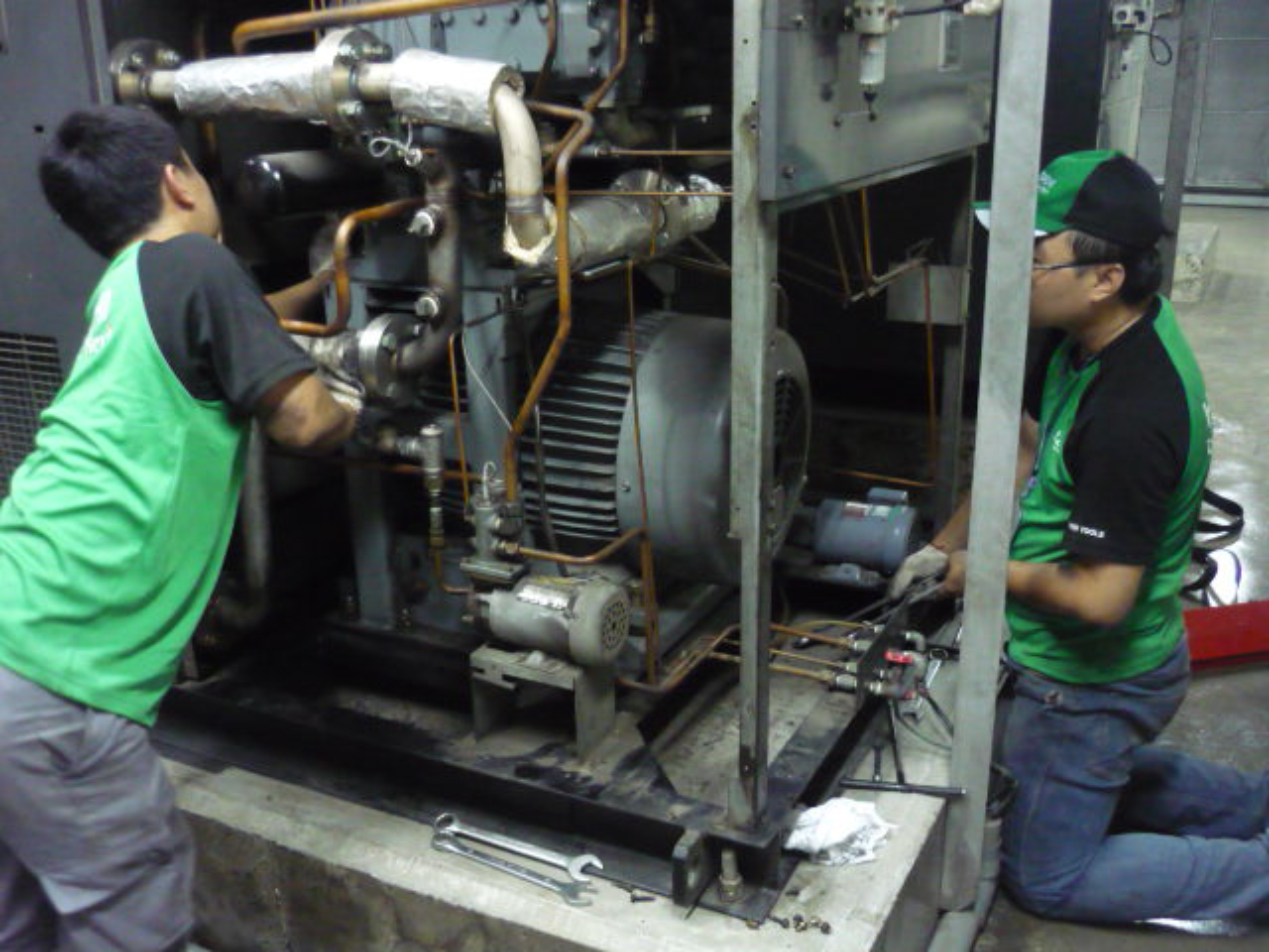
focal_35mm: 33
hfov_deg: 55.4
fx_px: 1210
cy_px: 476
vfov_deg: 42.9
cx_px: 634
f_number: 2.8
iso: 800
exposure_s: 1/15
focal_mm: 5.5
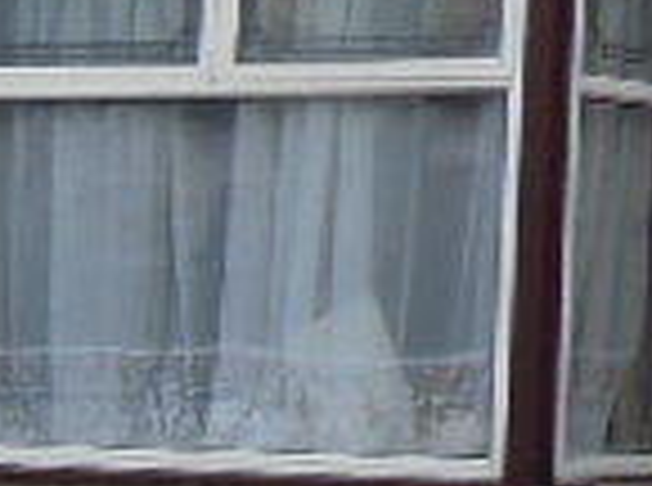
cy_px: -135
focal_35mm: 170
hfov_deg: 10.2
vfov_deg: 8.6
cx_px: 1560
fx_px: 3194
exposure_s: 1/640
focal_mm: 4.3
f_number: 2.8
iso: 160
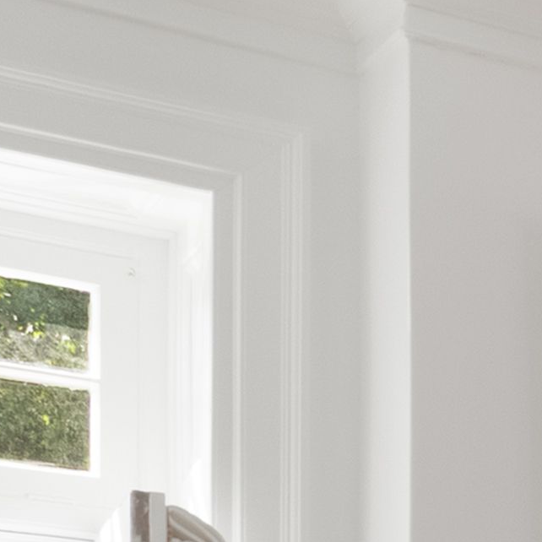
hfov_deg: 10.3
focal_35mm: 122
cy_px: 1065
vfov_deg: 12.7
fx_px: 2156
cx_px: 1623
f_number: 10
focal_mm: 11
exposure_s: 1/30
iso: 400
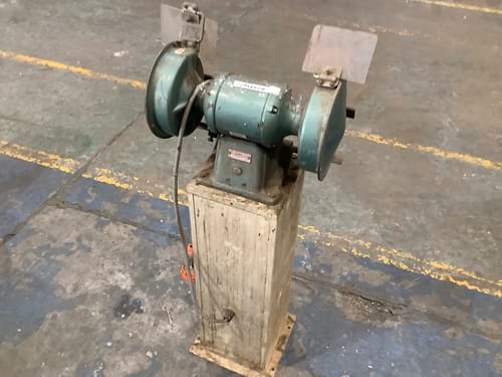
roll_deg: -0.1
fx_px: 450
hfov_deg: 58.4
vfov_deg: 45.4
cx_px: 251
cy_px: 188
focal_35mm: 31
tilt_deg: -38.8
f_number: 2.4
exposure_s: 1/50
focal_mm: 3.3
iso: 320
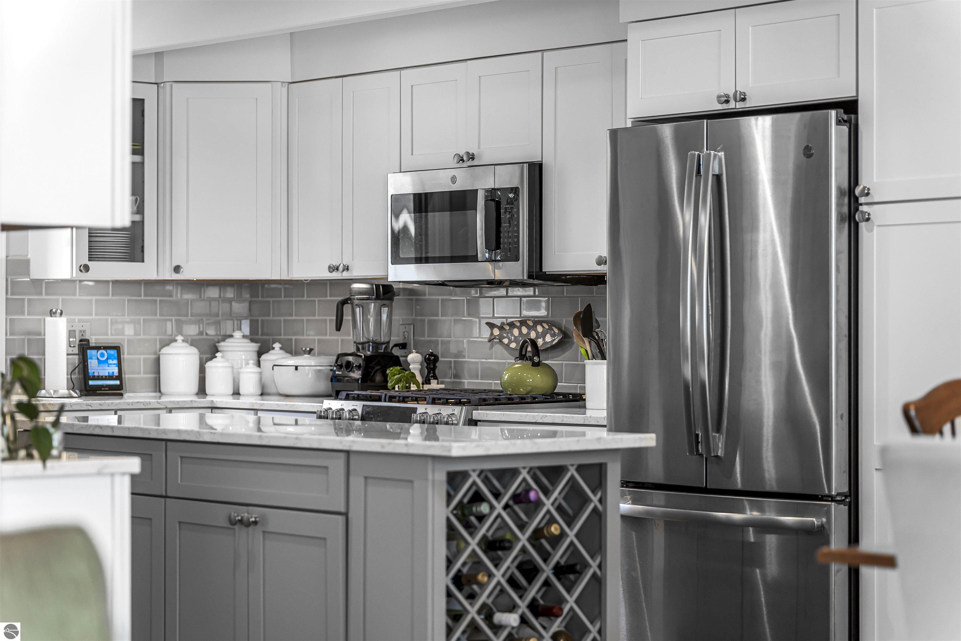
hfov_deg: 24.2
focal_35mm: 84
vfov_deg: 16.3
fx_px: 2242
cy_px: 320
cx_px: 480
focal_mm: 84
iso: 320
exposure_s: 1/125
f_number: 2.8
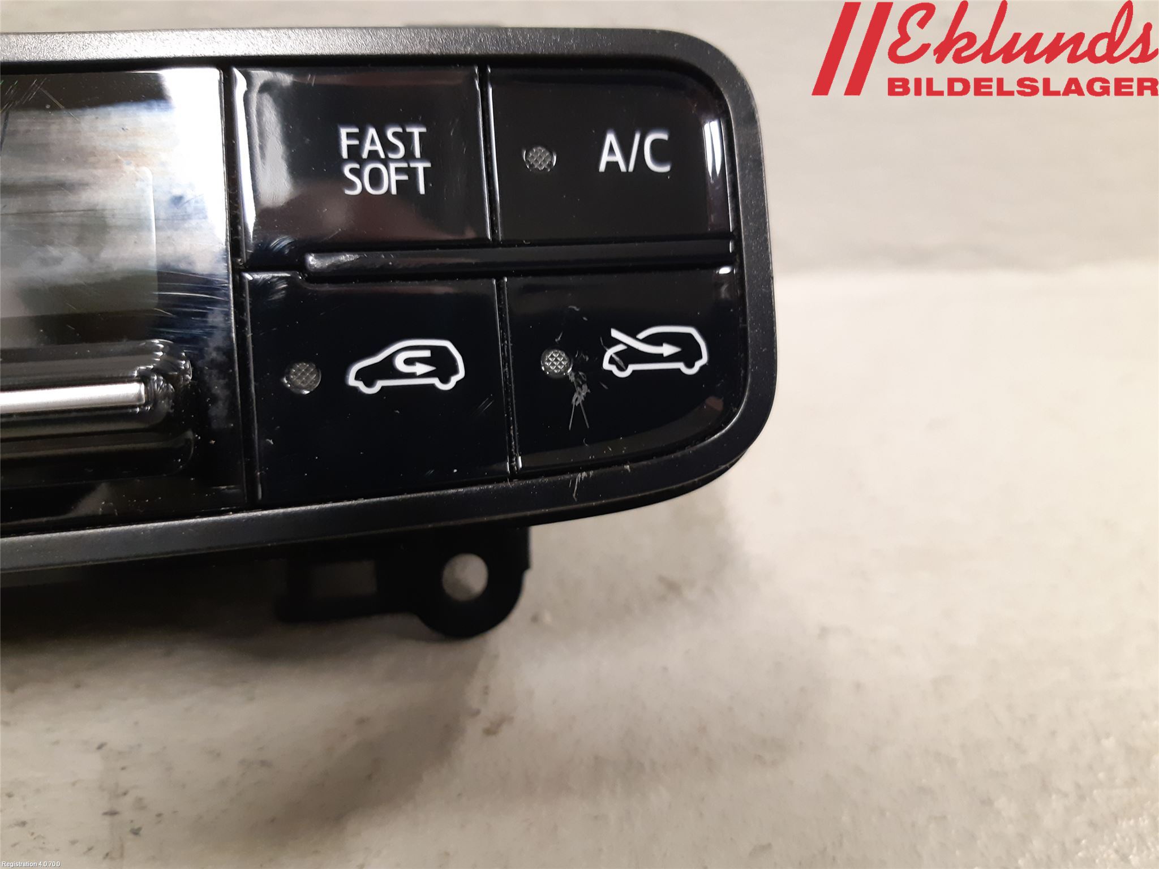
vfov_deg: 53.1
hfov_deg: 67.3
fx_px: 871
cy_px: 434
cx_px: 580
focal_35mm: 26
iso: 250
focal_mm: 3.93
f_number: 1.7
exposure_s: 1/25
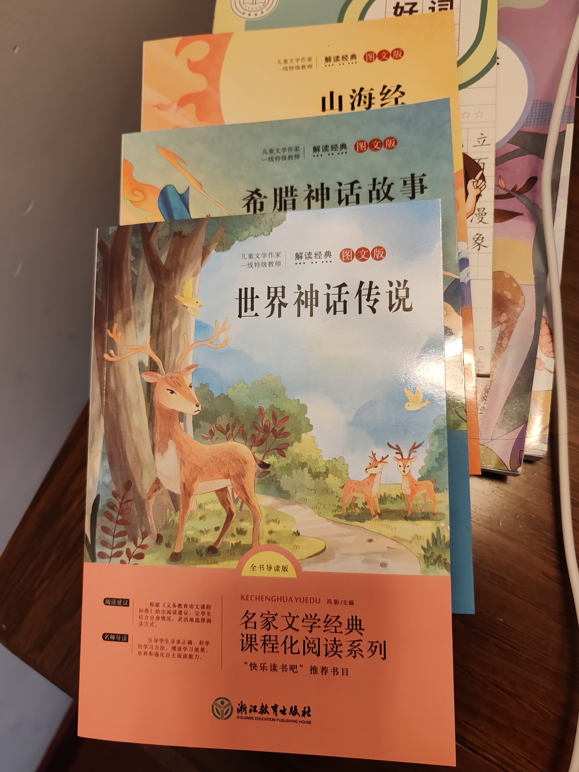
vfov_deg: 65.3
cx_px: 290
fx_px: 602
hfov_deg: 51.4
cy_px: 386
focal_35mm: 27
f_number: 1.9
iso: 2000
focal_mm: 6.12
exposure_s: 1/50
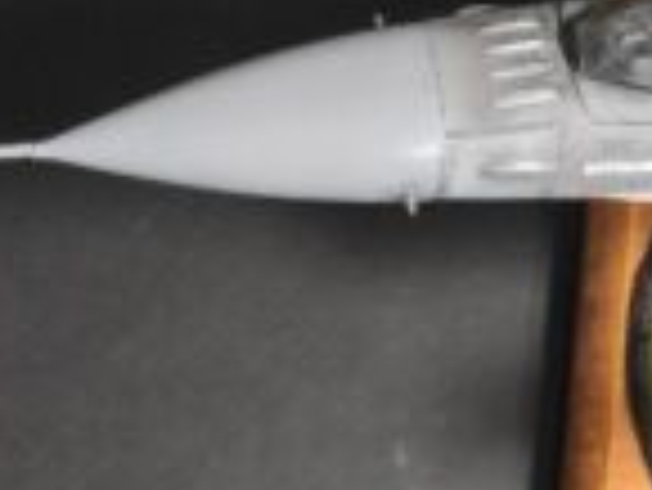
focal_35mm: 105
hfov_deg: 16.6
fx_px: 1979
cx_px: 1041
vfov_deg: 13.9
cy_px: 16
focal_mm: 4.77
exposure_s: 1/100
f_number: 1.75
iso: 354
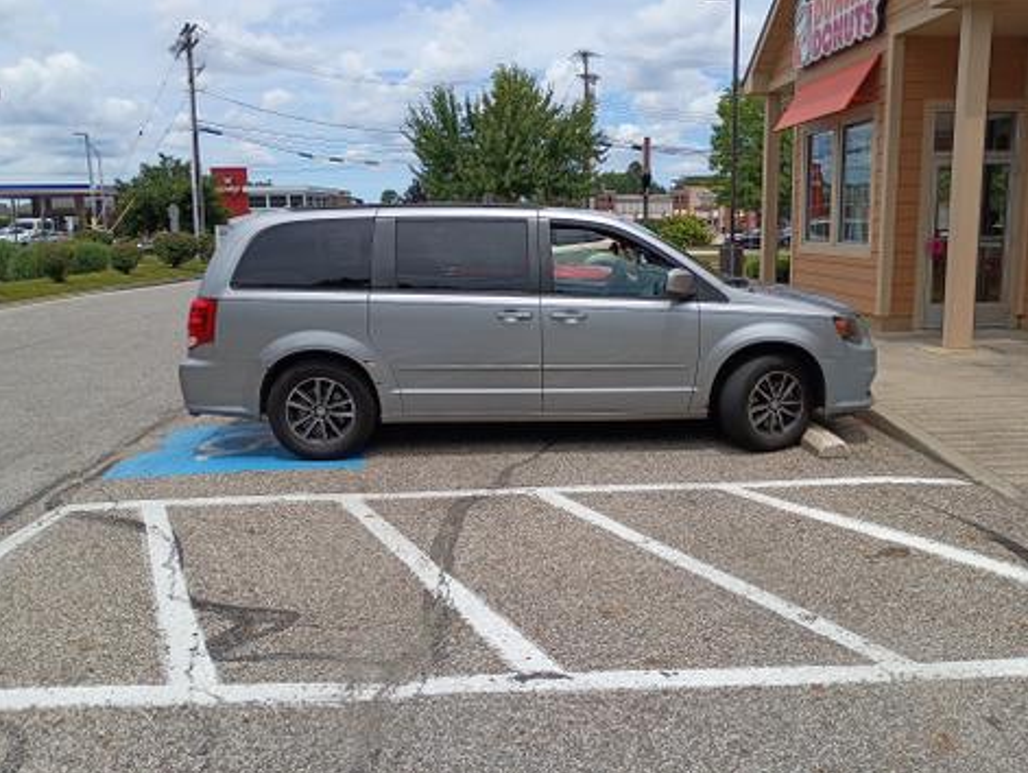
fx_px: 921
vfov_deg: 45.5
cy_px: 376
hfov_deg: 58.3
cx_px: 548
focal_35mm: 31
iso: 105
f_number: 1.8
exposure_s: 1/1634
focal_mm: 4.27
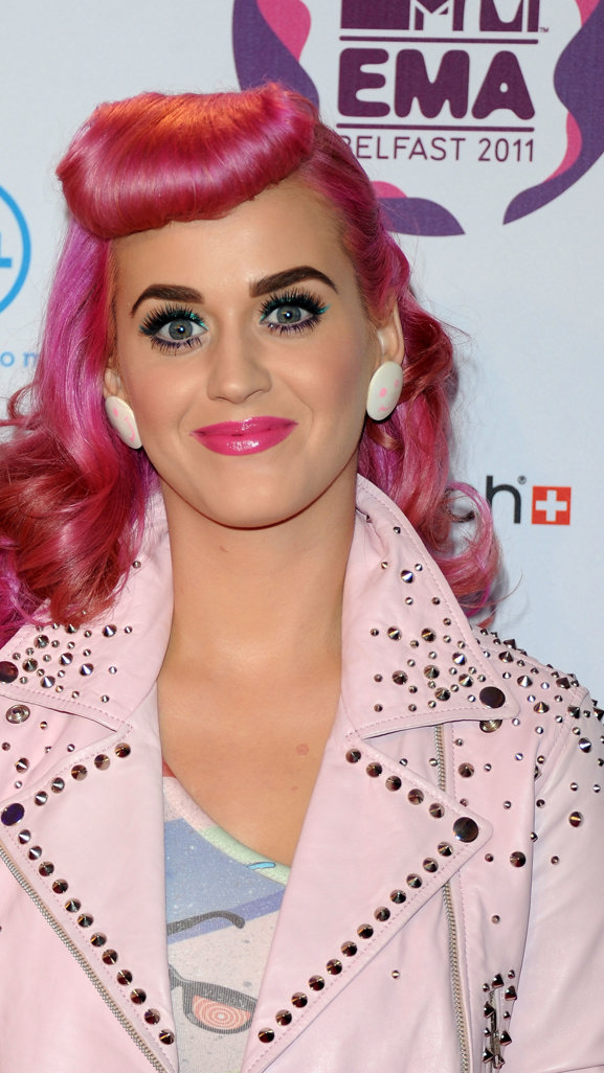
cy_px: 534
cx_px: 252
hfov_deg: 9.4
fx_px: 3674
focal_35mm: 129
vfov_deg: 16.6
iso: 400
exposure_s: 1/250
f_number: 5.6
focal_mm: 122
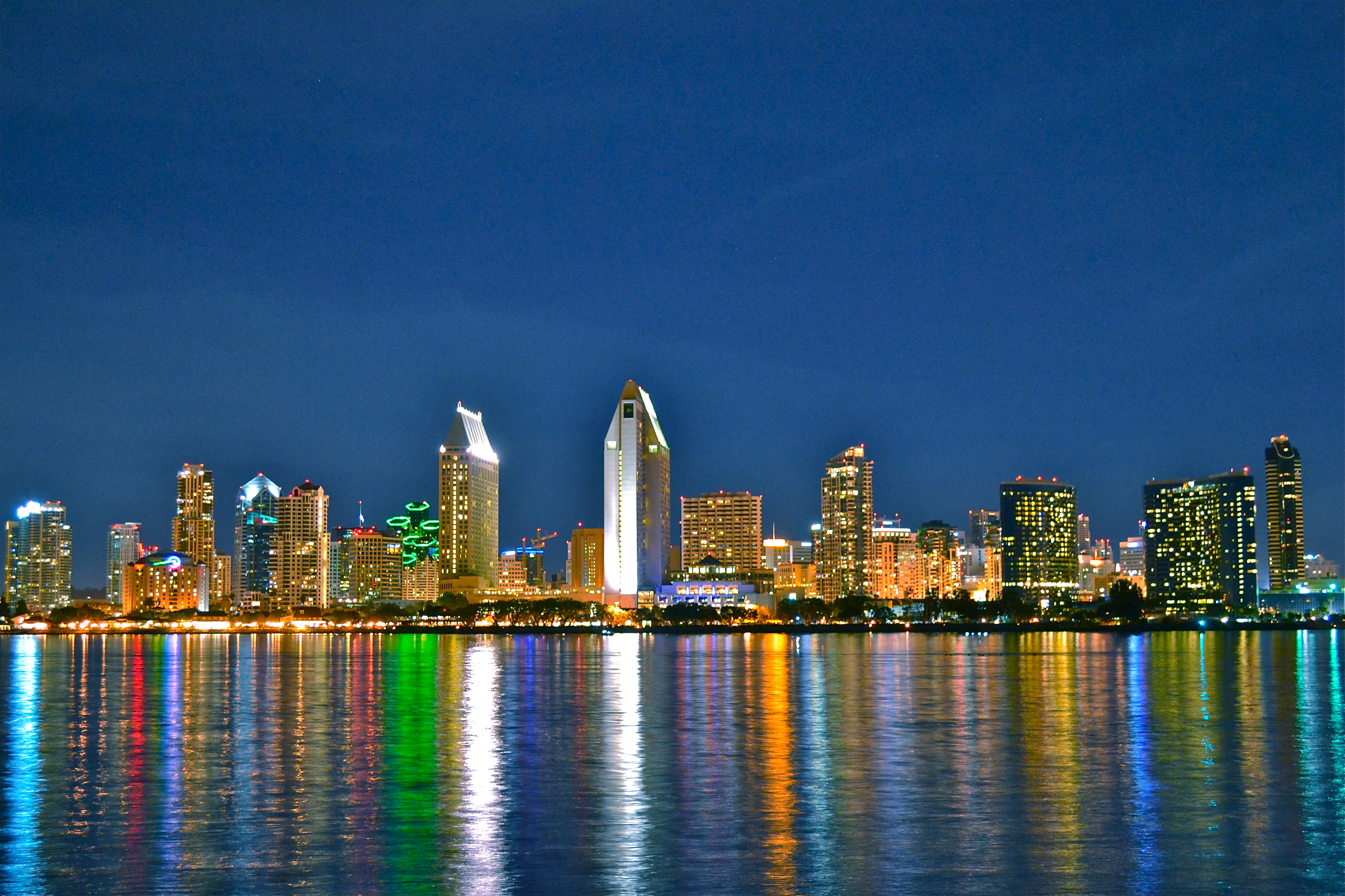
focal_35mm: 48
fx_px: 1793
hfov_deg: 41.1
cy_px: 448
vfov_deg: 28.1
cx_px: 672
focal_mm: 32
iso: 1600
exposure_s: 1.3
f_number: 4.8
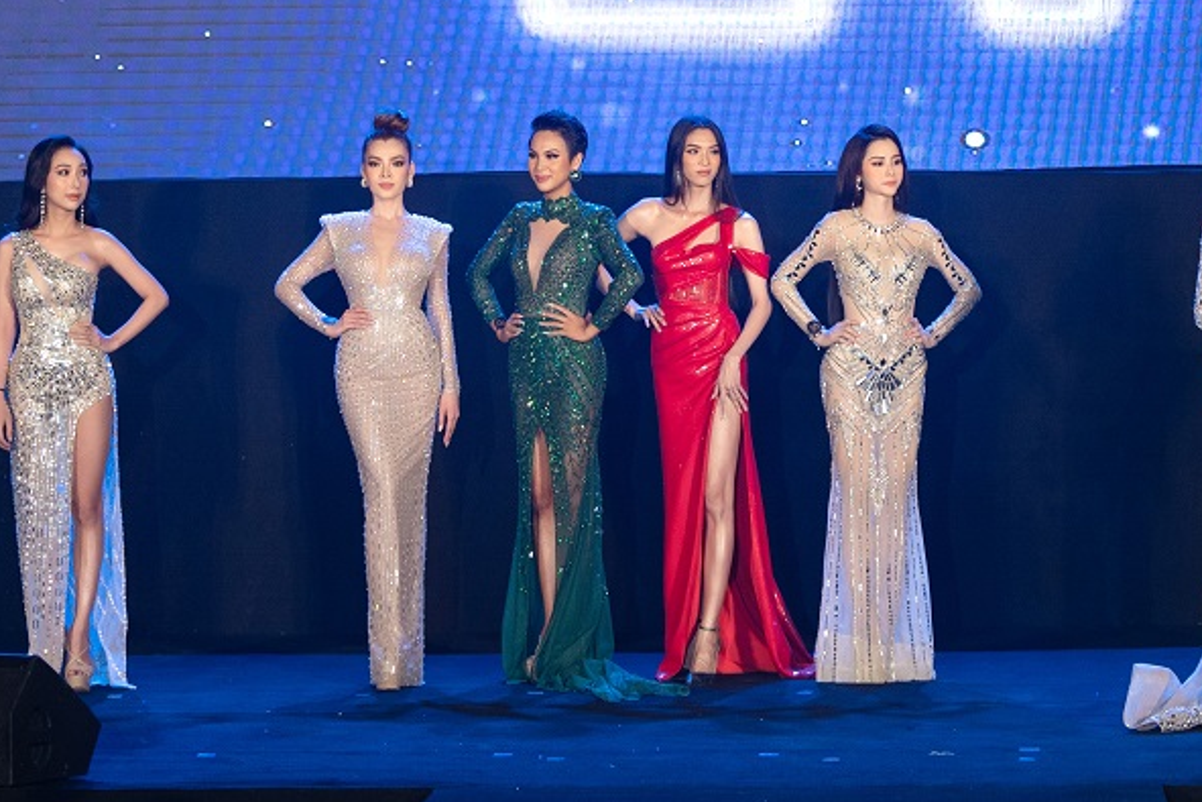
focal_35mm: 160
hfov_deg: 12.8
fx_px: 5342
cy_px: 212
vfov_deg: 8.6
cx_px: 903
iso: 320
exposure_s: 1/125
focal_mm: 70
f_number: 3.2
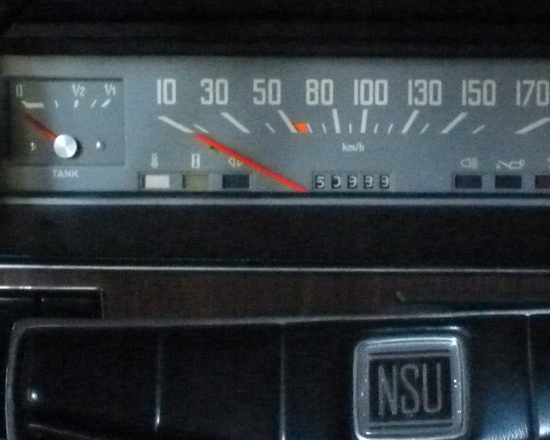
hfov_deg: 18.4
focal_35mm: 104
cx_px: 408
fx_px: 1692
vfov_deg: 14.8
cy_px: 243
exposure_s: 1/15
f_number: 3
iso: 1600
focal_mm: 7.6
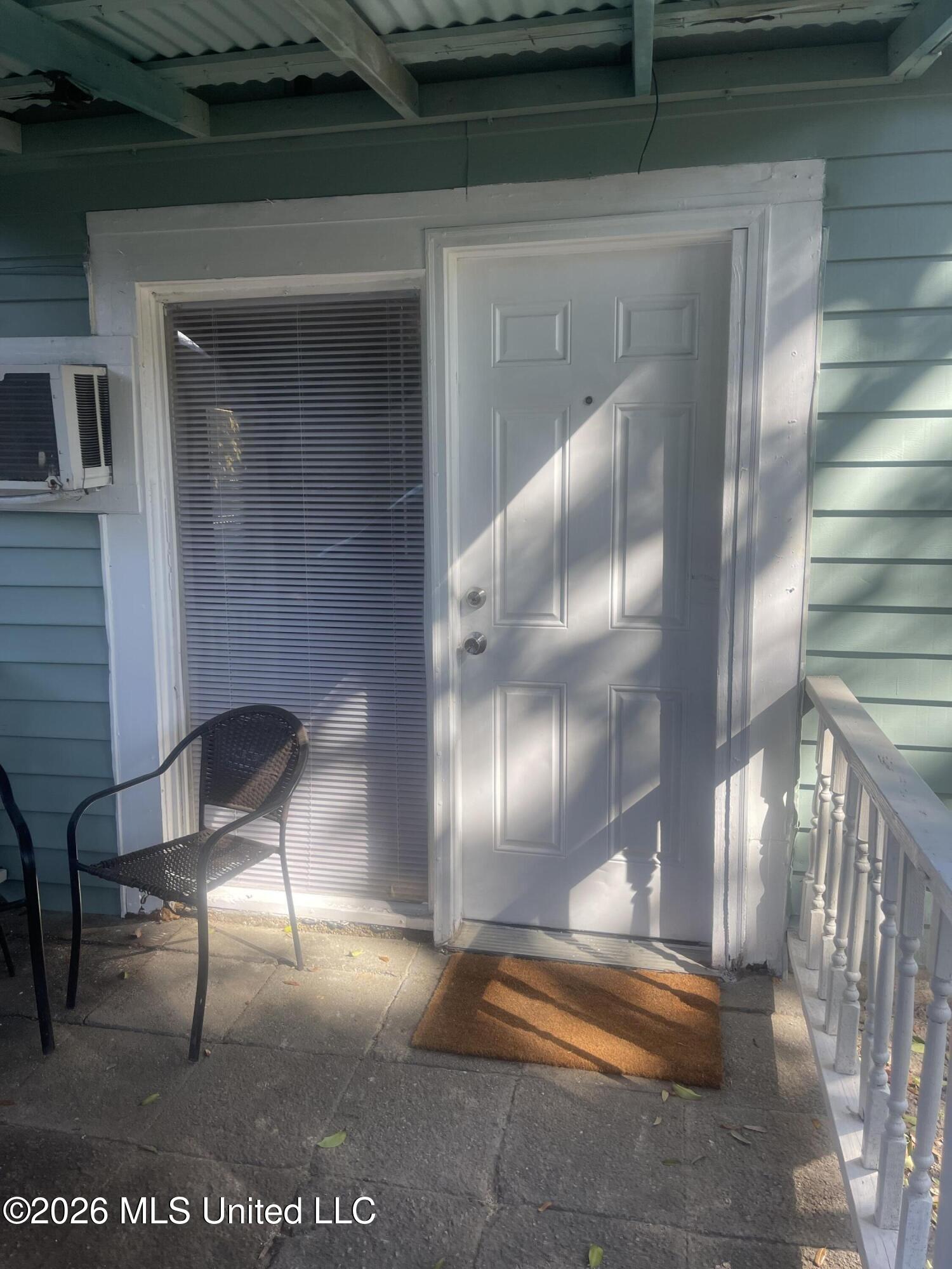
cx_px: 476
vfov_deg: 69.4
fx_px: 917
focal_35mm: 25
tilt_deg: -7.8
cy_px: 634
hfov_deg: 54.9
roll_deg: -0.5
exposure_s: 1/501
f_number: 1.6
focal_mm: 5.1
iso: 32
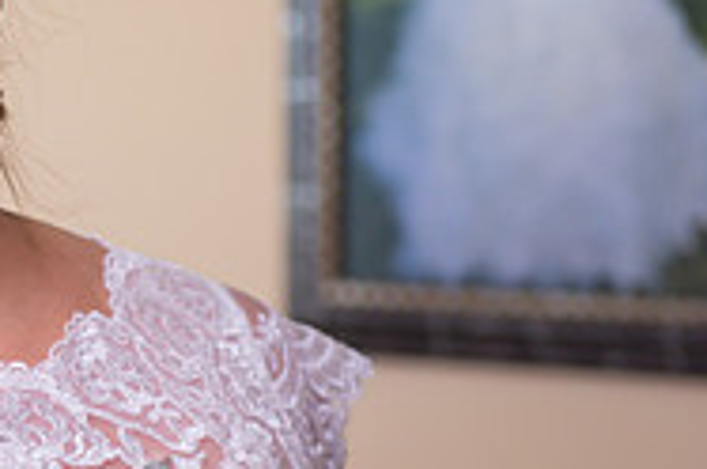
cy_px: 140
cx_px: -242
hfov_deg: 9.8
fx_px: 4019
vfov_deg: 6.7
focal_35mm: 205
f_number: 3.2
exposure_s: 1/60
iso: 400
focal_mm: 66
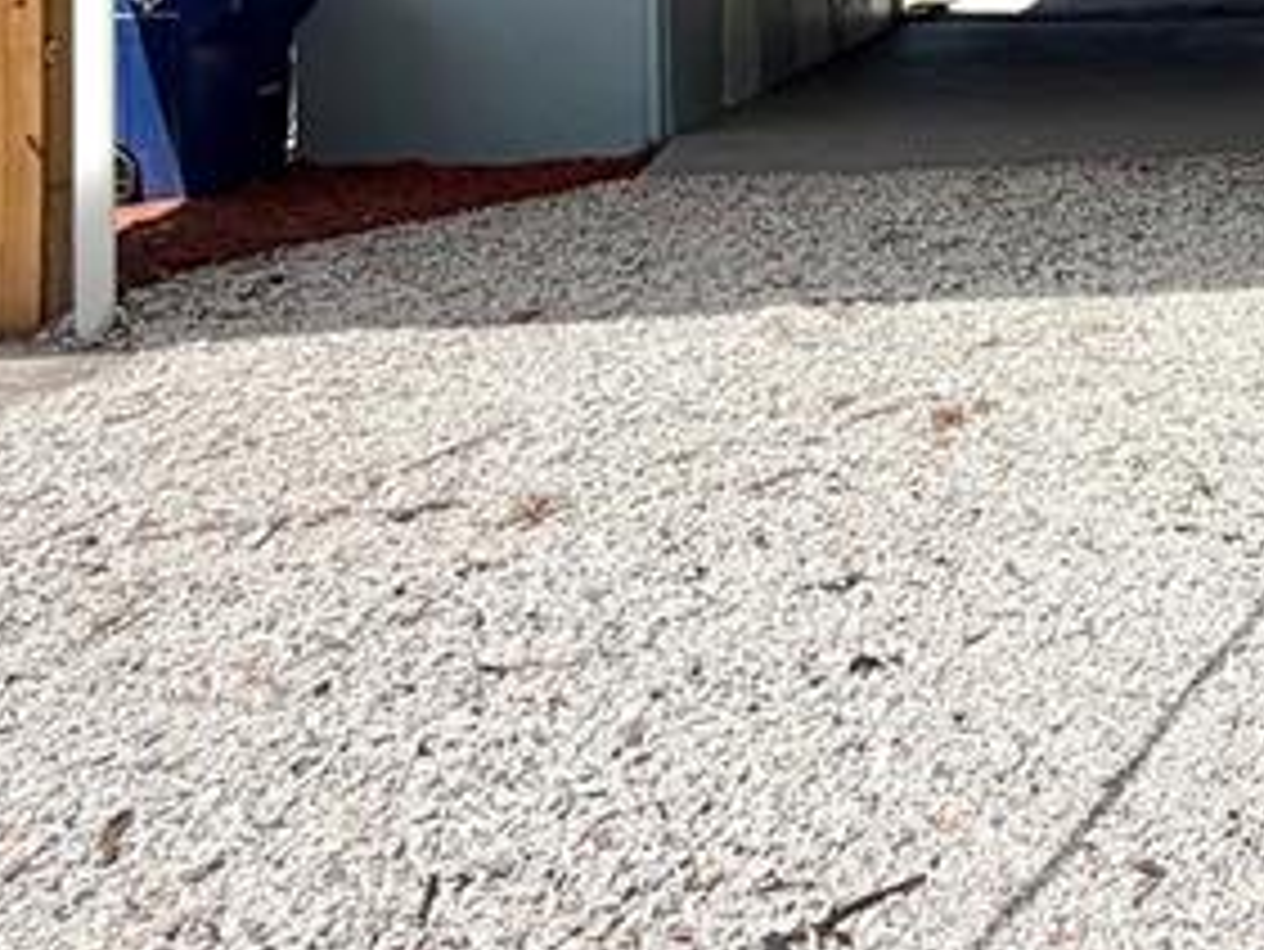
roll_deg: +0.7
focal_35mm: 51
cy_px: -153
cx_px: 1511
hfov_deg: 31.5
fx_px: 1863
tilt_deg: -0.7
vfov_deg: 25.9
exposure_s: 1/1033
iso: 20
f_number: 2.2
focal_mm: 2.22
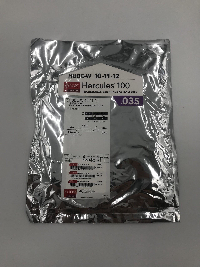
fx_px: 216
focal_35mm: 28
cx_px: 100
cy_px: 134
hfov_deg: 49.7
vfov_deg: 63.4
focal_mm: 3.99
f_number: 1.8
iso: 20
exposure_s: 1/416
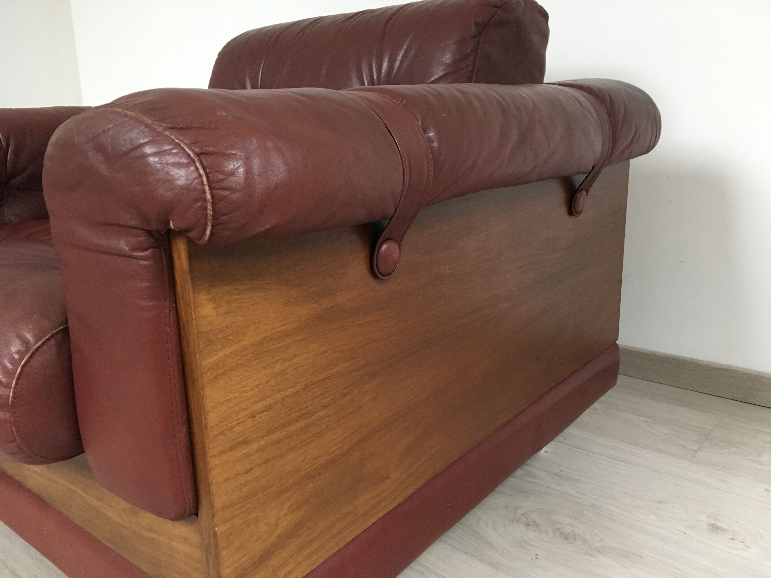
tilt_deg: -14.3
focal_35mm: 29
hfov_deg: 61.7
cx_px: 386
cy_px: 289
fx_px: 646
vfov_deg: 48.2
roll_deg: +1.1
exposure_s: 1/24
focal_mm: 4.15
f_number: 2.2
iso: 200
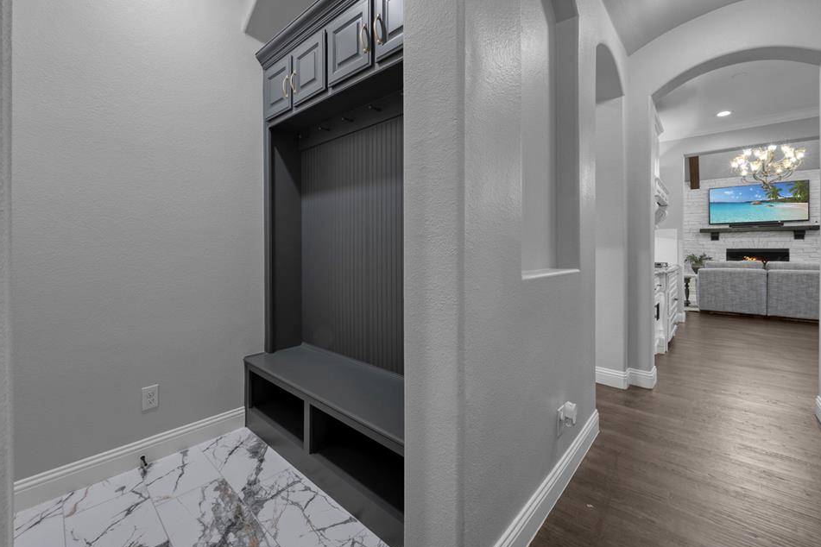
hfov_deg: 104.1
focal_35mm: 14
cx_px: 383
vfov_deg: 81.1
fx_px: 319
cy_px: 260
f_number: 9
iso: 100
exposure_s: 1/2
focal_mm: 13
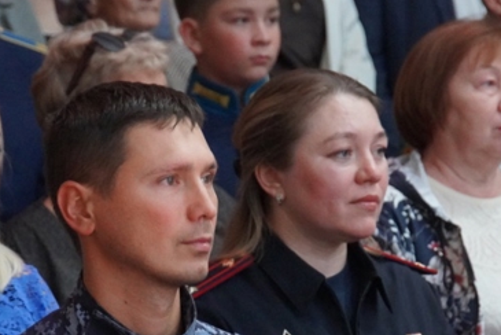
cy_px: 283
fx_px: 3858
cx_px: 241
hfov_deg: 7.4
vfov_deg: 5.0
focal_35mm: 277
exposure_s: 1/15
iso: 6400
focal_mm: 90
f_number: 5.6
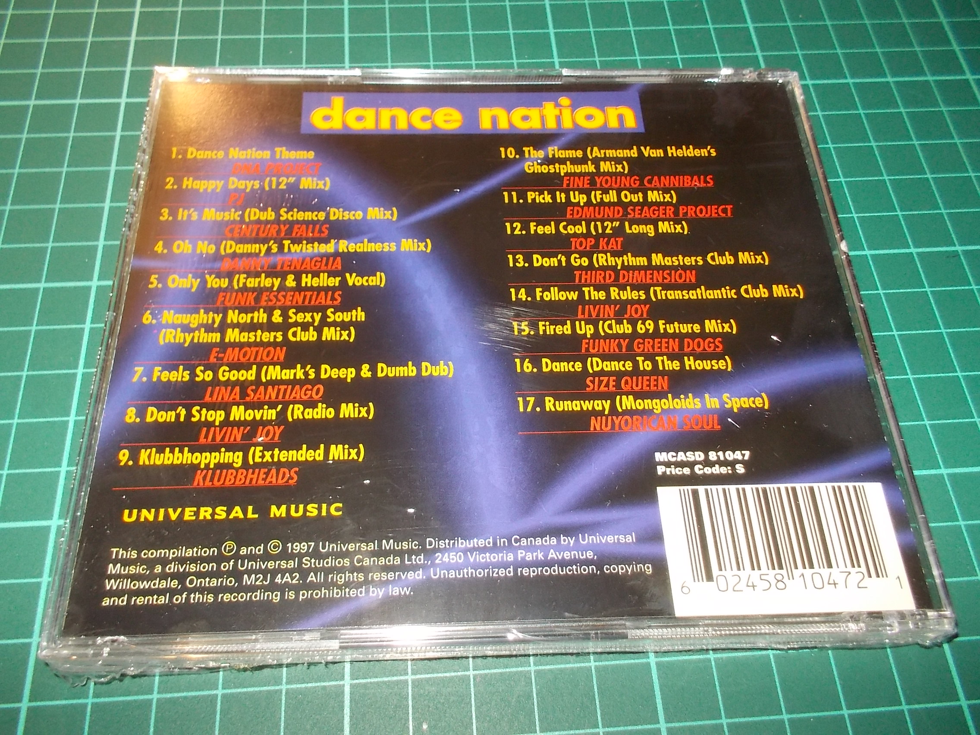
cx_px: 490
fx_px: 821
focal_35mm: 29
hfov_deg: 61.7
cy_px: 368
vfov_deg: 48.2
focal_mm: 4.1
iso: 200
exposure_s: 1/30
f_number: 3.3
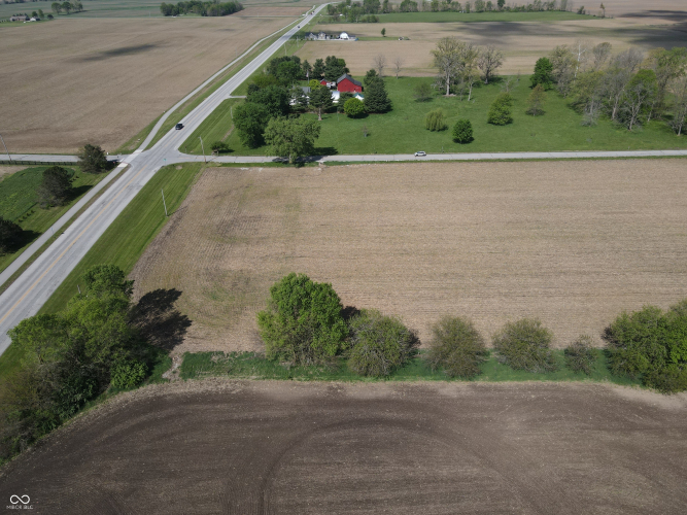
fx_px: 476
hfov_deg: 71.6
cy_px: 258
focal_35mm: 24
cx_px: 344
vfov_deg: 56.8
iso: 100
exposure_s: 1/800
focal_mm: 4.5
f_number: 2.8
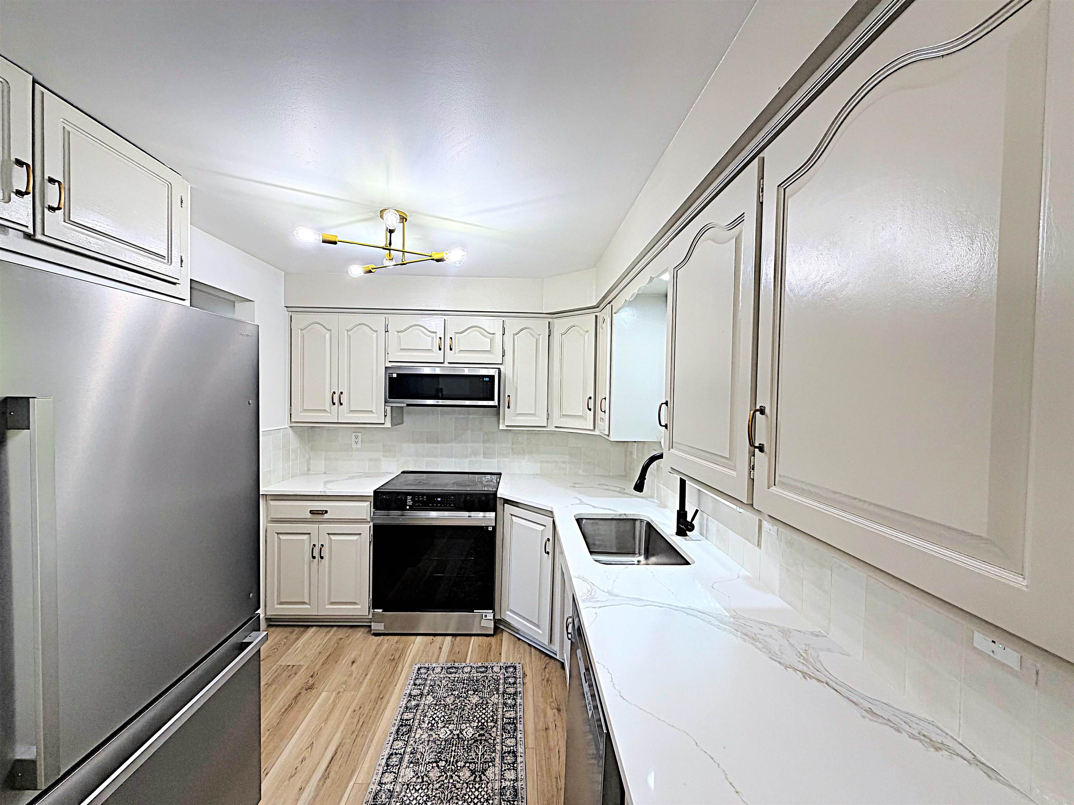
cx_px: 537
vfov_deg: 85.7
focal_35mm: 14
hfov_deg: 102.1
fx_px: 434
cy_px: 402
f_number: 2.2
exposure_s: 1/120
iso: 125
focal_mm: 2.22
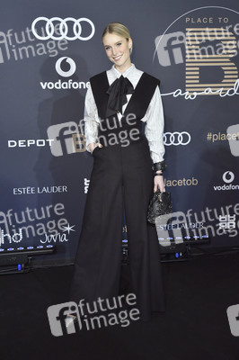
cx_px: 120
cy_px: 180
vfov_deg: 48.5
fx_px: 399
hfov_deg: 33.3
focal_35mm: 40
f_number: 6.3
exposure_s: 1/250
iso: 1600
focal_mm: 40
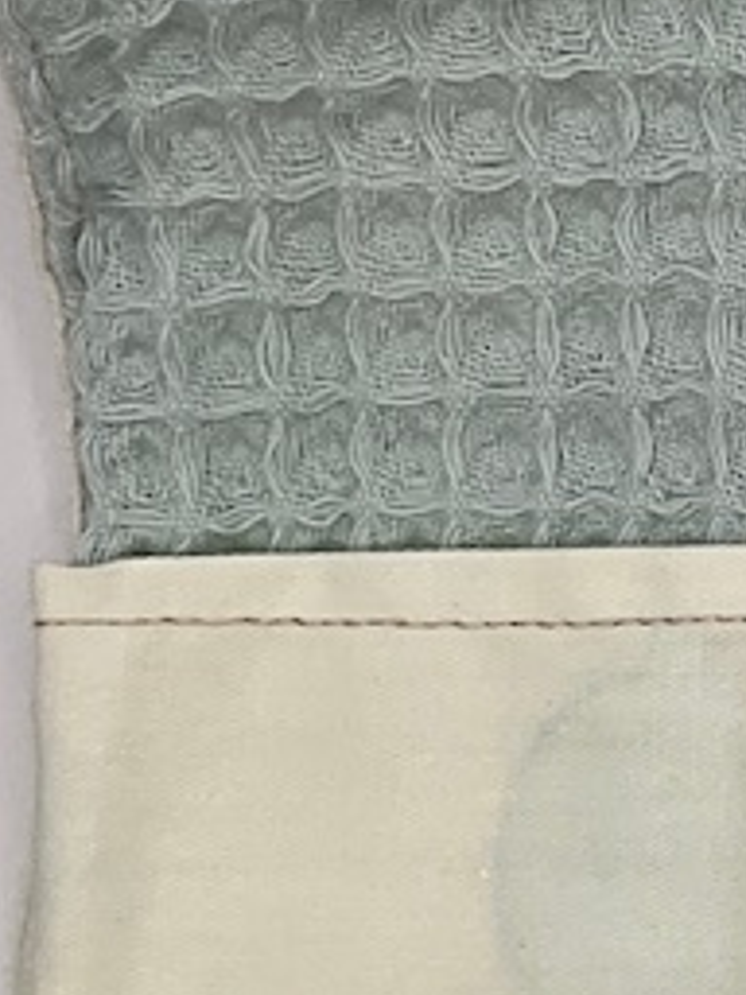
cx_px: 1733
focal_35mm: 145
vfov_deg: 13.6
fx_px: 4166
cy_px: 614
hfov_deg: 9.3
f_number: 1.8
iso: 25
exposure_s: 1/403
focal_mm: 3
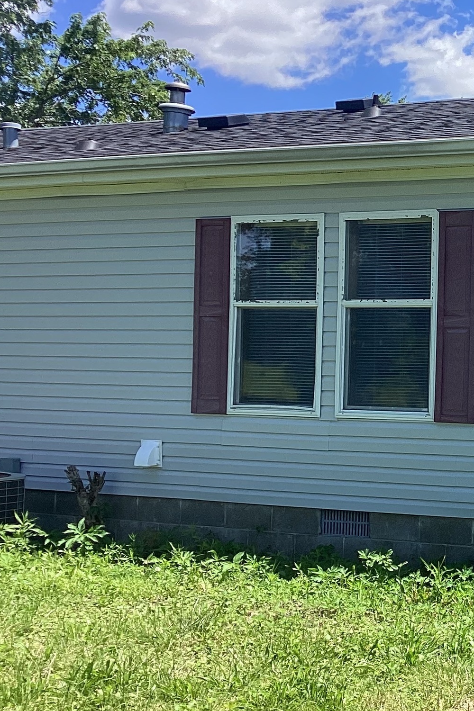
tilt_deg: -0.9
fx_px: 1304
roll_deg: -1.2
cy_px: 332
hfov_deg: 19.1
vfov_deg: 30.5
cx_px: 618
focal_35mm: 66
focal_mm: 3.3
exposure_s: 1/691
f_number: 2.4
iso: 25
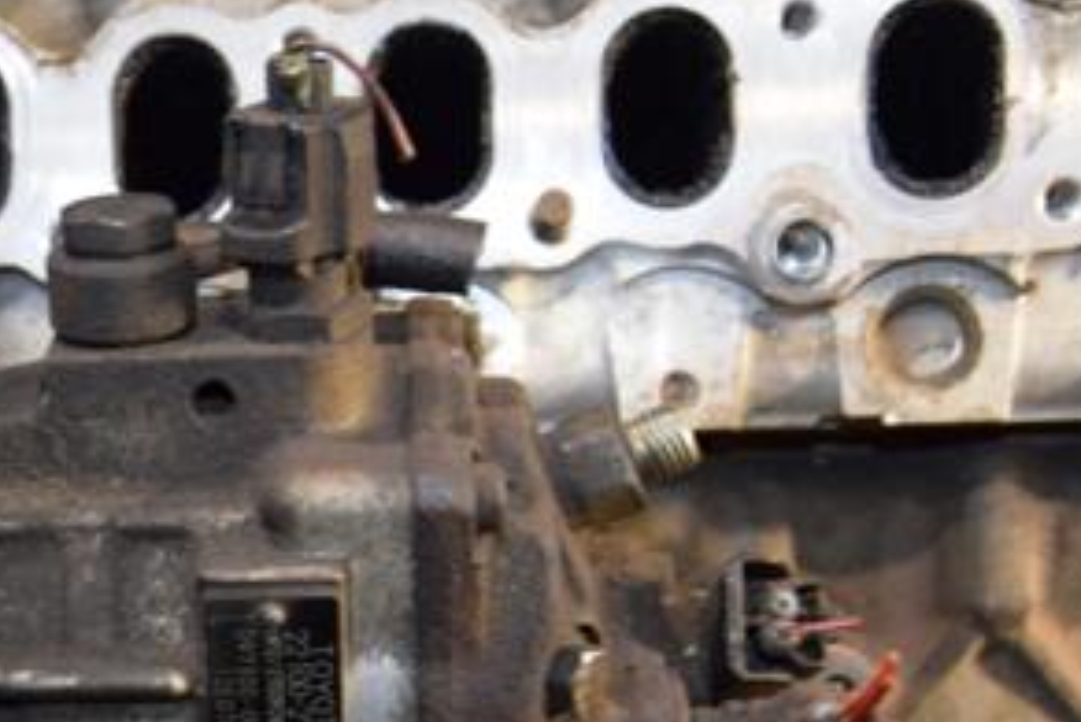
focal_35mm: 74
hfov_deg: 26.0
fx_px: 2223
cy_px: 611
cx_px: 22
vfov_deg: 18.2
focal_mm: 24
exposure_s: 1/60
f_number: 5
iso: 800
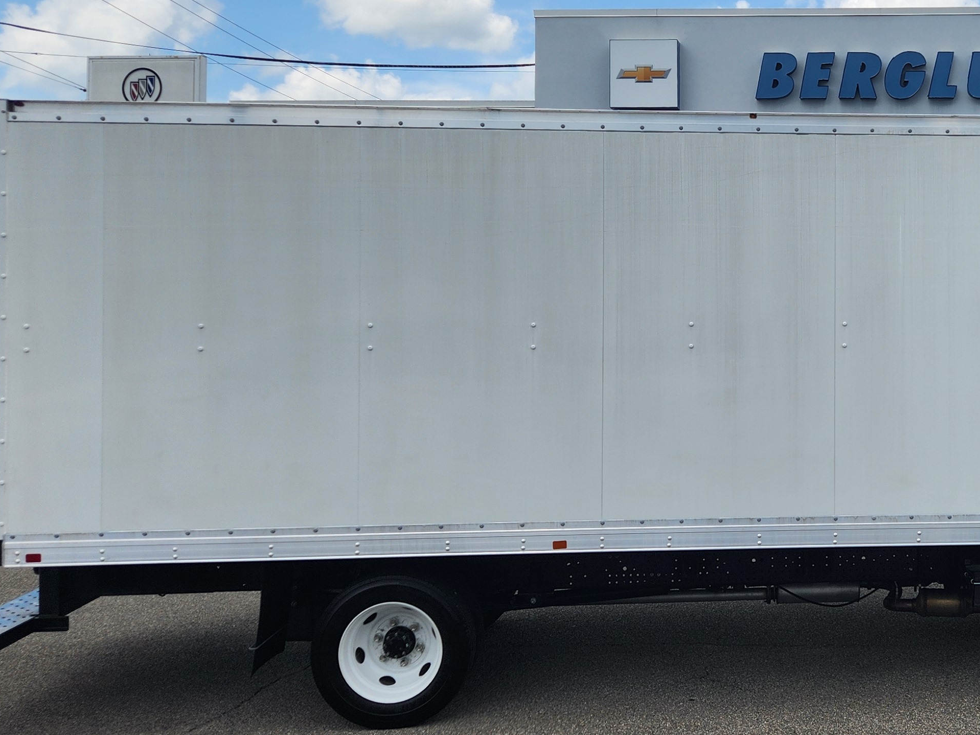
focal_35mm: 48
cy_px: 276
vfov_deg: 30.1
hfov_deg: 37.4
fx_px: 1359
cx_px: 860
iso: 20
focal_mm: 5.4
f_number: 1.8
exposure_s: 1/1804
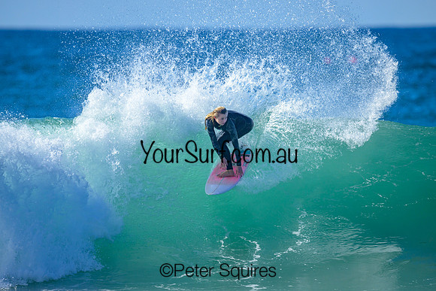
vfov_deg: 1.7
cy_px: 146
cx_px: 218
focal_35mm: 811
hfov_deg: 2.5
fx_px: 9820
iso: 280
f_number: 6.3
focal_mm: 800
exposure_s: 1/2000
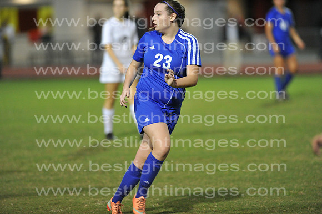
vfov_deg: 4.6
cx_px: 161
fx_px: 2682
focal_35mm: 300
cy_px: 107
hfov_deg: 6.9
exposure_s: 1/400
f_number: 3.2
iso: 5000
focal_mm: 300
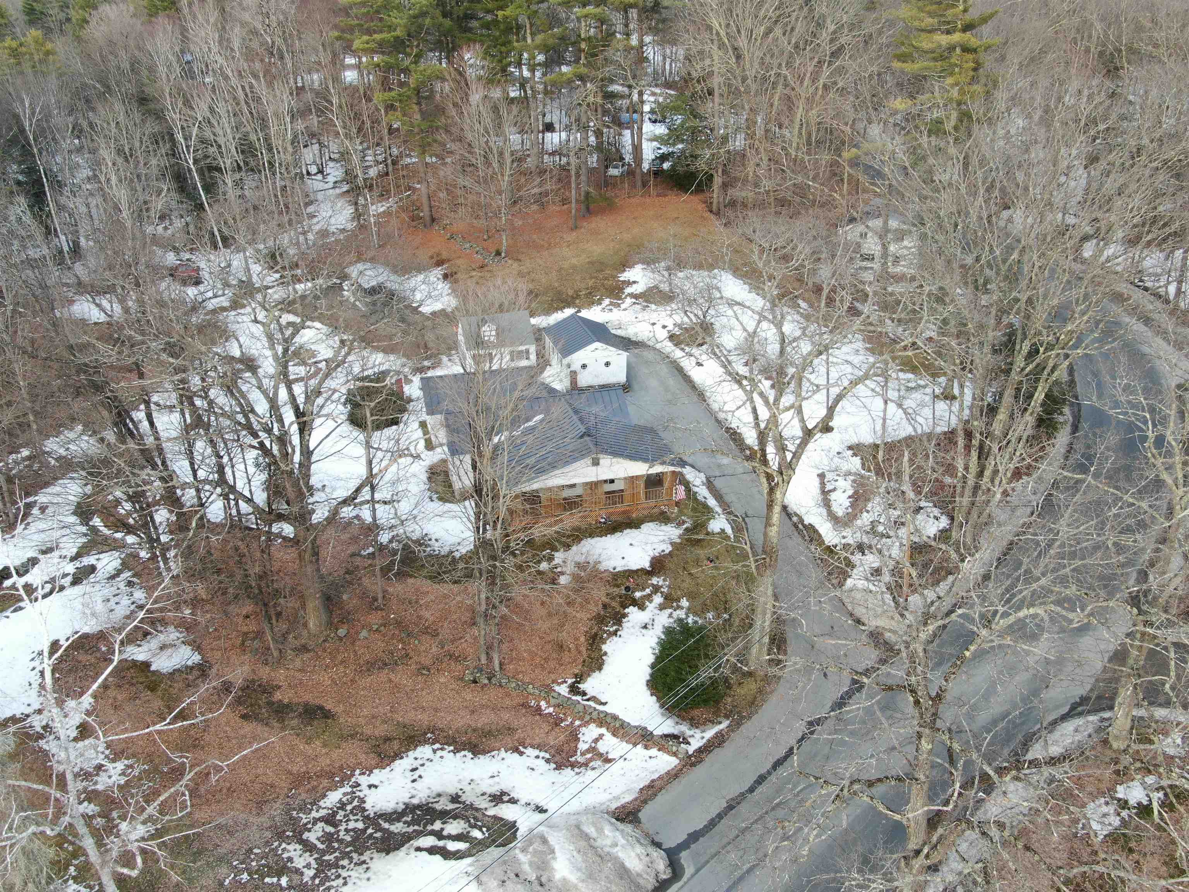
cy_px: 446
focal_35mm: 32
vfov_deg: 44.2
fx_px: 1099
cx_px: 594
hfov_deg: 56.8
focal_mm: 5.45
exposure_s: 1/40
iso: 100
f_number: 3.1
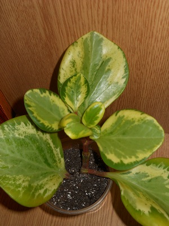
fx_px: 312
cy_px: 113
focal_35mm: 48
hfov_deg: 30.3
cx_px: 84
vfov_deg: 39.7
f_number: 3.3
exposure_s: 1/30
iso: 80
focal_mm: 7.88
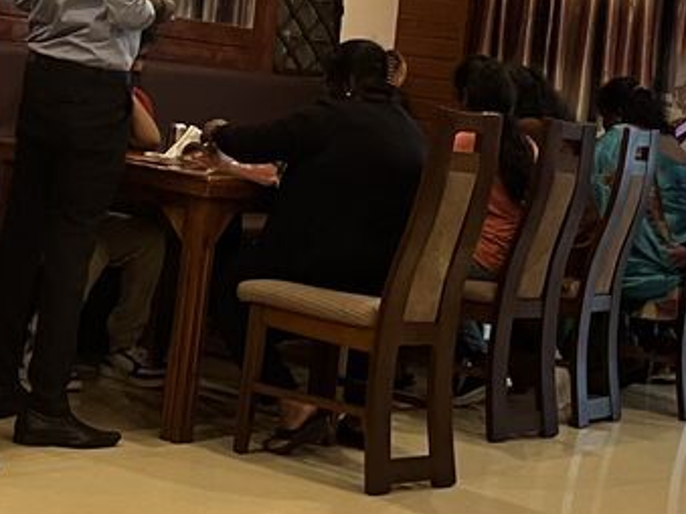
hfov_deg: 20.8
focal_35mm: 92
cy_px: -103
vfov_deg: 15.5
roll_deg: -6.9
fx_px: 1823
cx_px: 61
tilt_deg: +4.1
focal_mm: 5.1
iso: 250
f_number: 1.6
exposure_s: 1/50
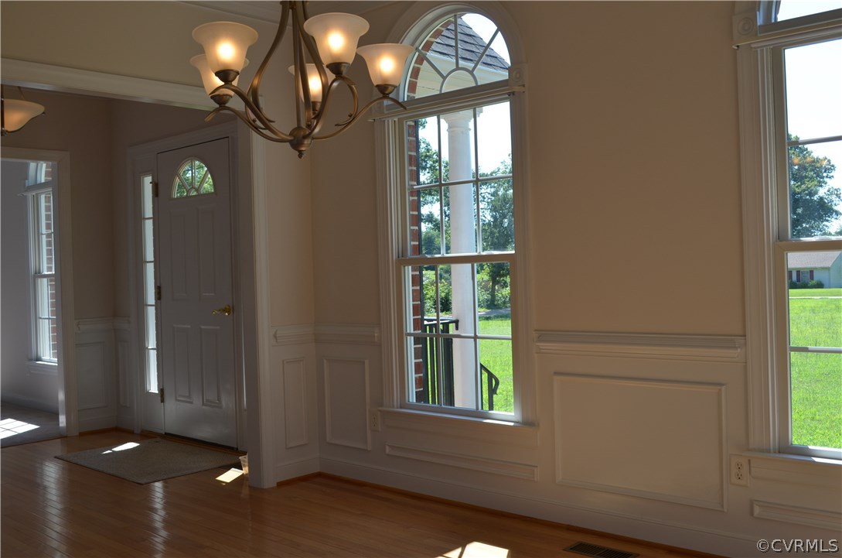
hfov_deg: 53.2
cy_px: 279
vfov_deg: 36.7
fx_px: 840
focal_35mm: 36
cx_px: 421
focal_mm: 24
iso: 200
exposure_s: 1/200
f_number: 7.1
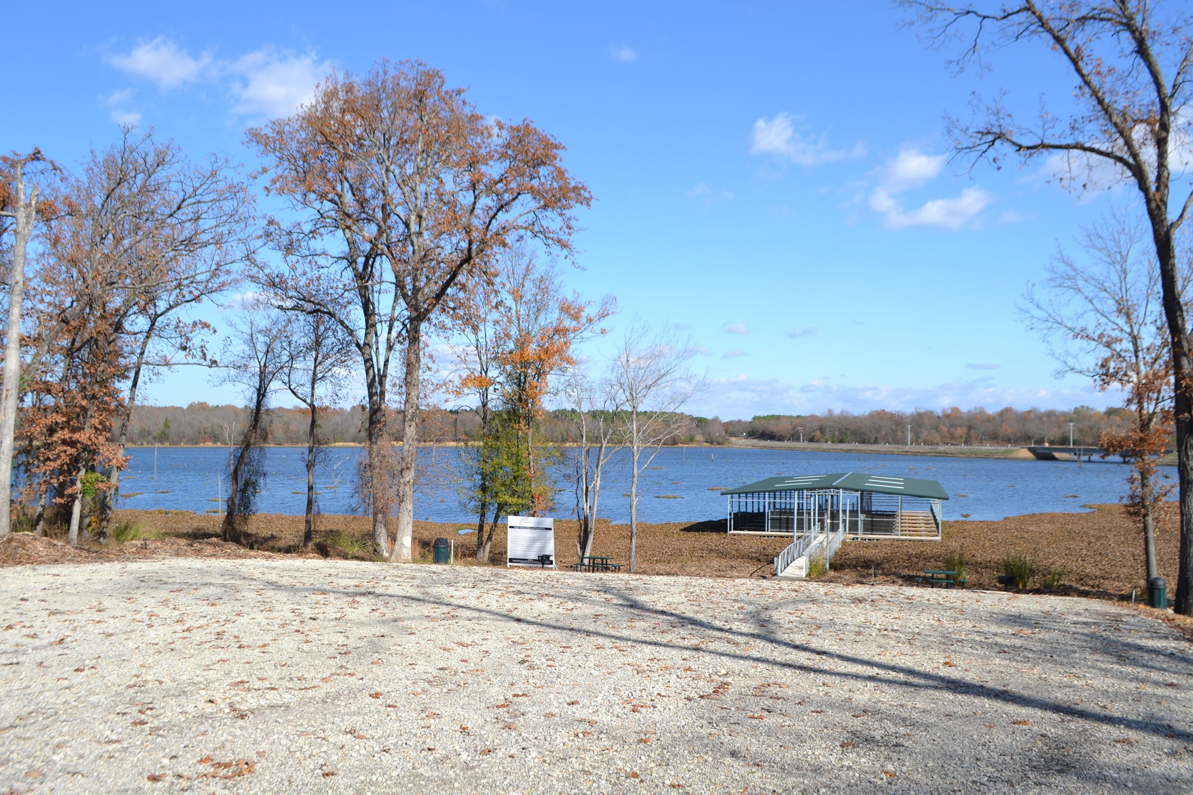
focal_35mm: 28
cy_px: 387
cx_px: 615
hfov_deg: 65.5
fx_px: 928
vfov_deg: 46.4
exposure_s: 1/250
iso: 100
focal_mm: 18
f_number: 8
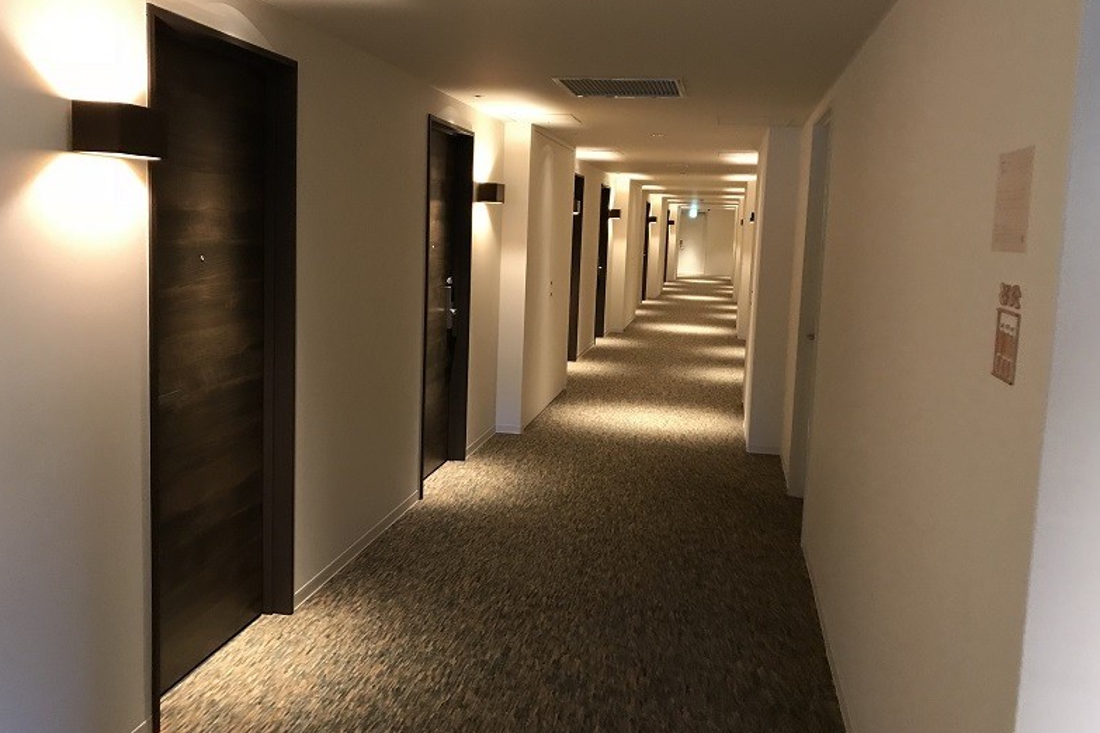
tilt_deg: -7.2
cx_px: 537
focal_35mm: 30
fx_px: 917
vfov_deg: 43.6
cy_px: 343
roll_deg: -2.2
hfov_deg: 61.9
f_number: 1.8
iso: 100
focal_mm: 3.99
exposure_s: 1/15
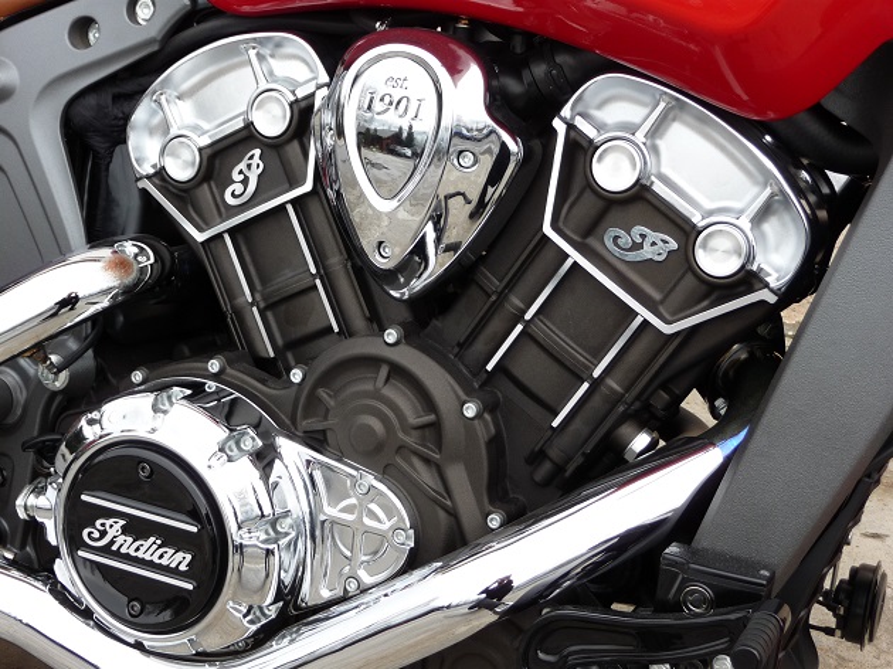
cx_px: 446
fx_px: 1418
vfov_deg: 26.5
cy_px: 334
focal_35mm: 55
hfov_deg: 34.9
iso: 100
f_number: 4.3
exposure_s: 1/160
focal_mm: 9.3
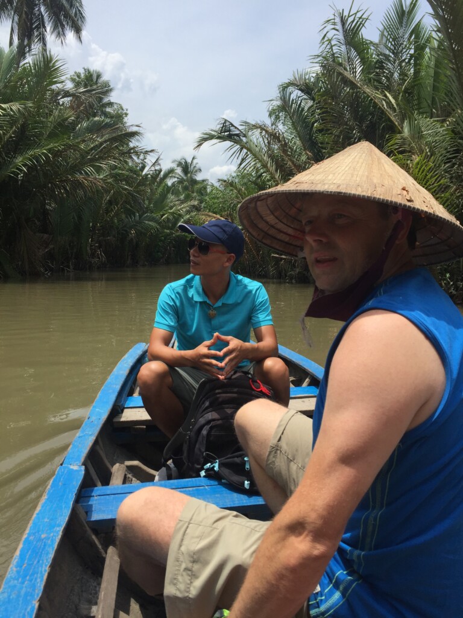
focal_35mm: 29
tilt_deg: -4.2
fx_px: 517
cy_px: 309
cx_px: 232
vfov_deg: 61.7
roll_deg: +0.5
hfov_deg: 48.2
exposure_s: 1/2475
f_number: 2.2
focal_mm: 4.15
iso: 32
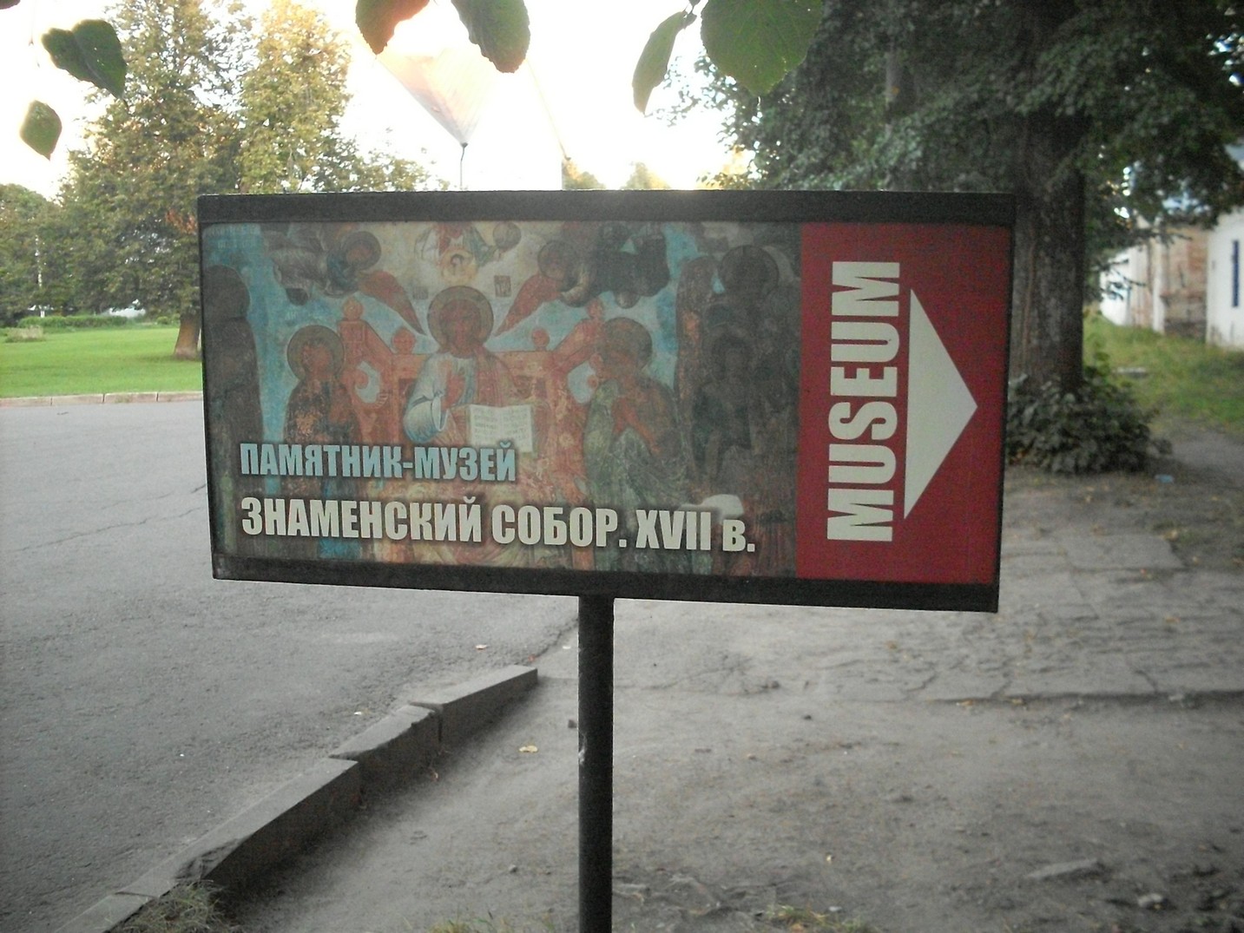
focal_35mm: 38
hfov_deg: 49.0
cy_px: 466
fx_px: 1366
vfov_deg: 37.7
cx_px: 622
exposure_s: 1/60
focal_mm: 6.3
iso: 400
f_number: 2.8
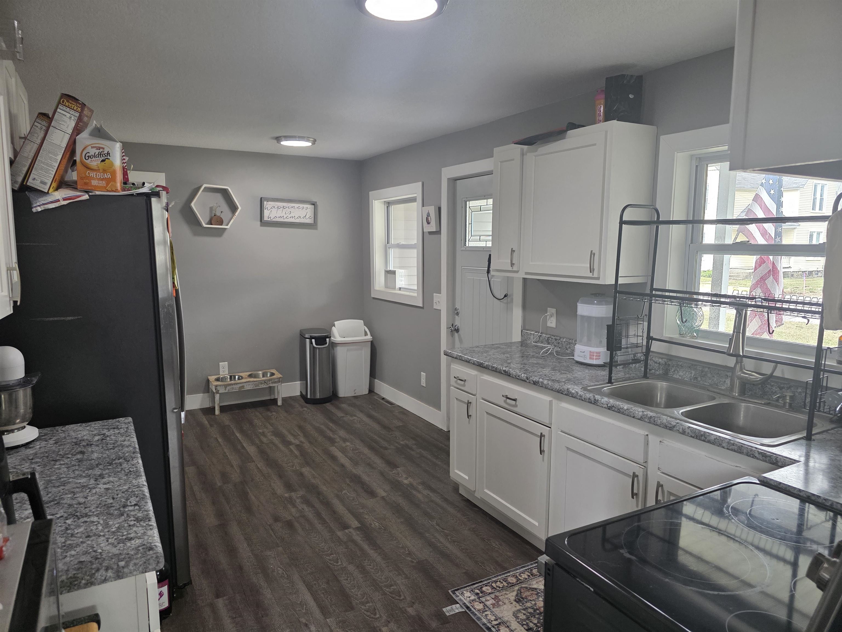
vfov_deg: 58.9
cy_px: 316
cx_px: 421
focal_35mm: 23
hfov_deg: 73.9
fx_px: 559
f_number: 1.7
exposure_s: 1/120
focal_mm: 6.3
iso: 125
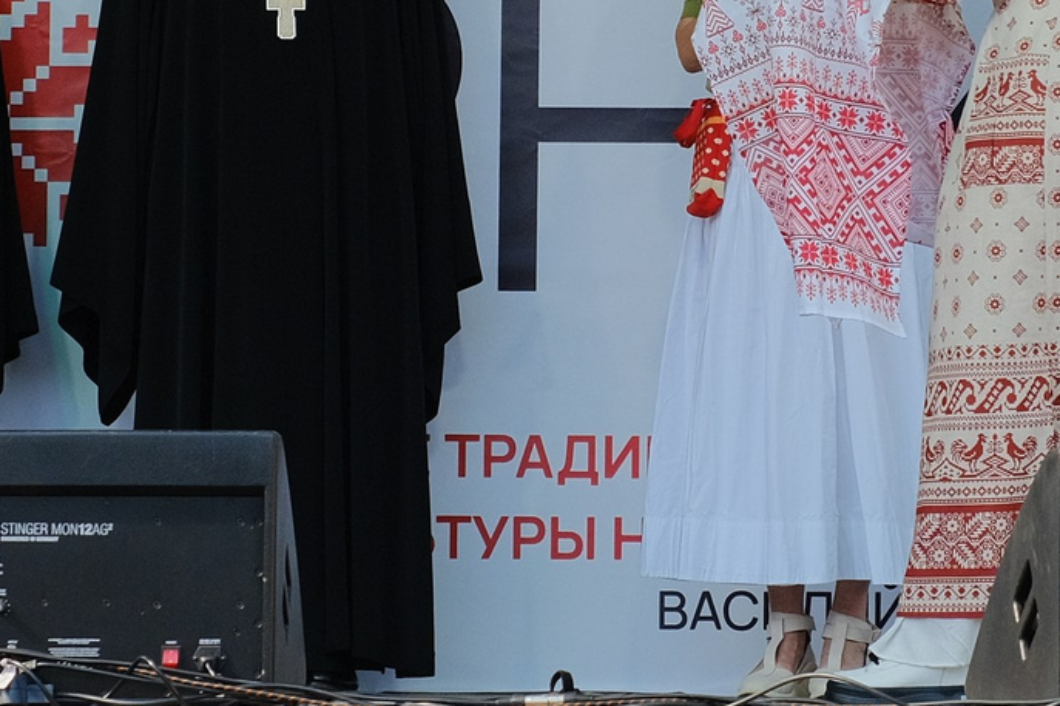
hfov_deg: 7.9
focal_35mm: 261
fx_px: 7684
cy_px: 113
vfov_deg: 5.3
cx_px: 810
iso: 640
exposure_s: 1/500
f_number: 4.5
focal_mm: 46.5
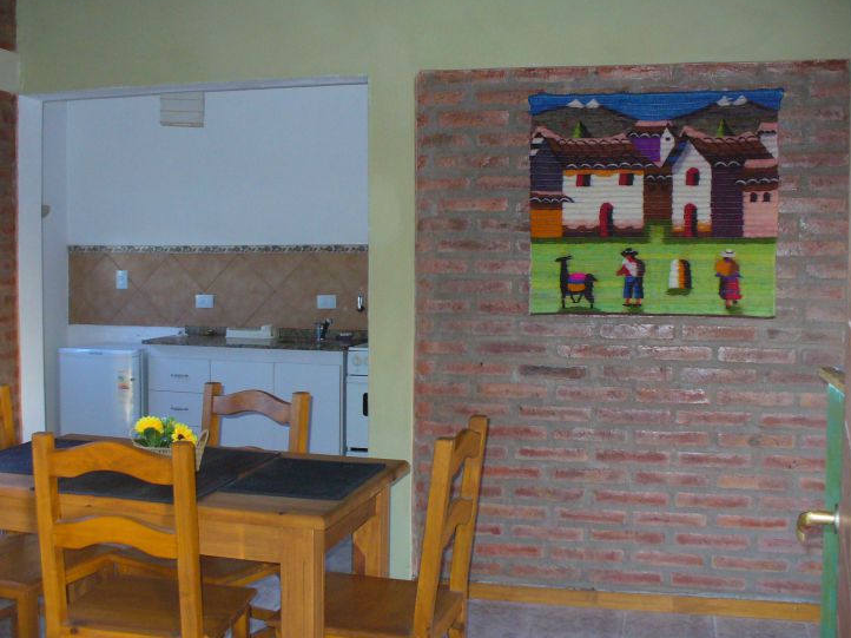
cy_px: 303
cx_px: 396
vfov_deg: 35.1
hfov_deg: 45.8
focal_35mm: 41
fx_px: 1008
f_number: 2.8
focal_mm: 6.1
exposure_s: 1/30
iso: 200
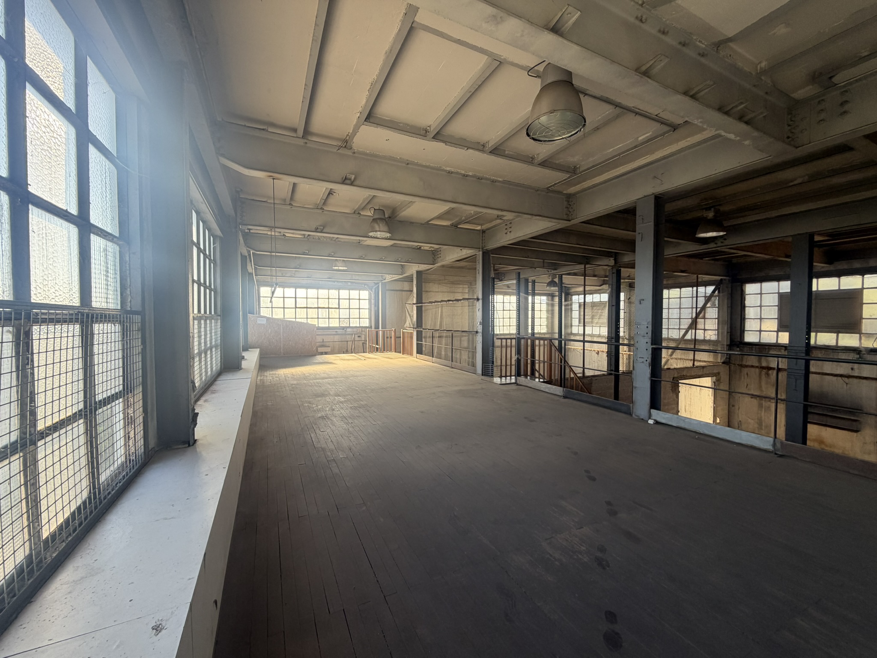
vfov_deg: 85.7
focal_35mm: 14
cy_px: 329
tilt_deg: -1.3
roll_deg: +0.0
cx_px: 438
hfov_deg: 102.1
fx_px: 355
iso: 64
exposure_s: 1/121
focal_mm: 2.22
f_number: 2.2
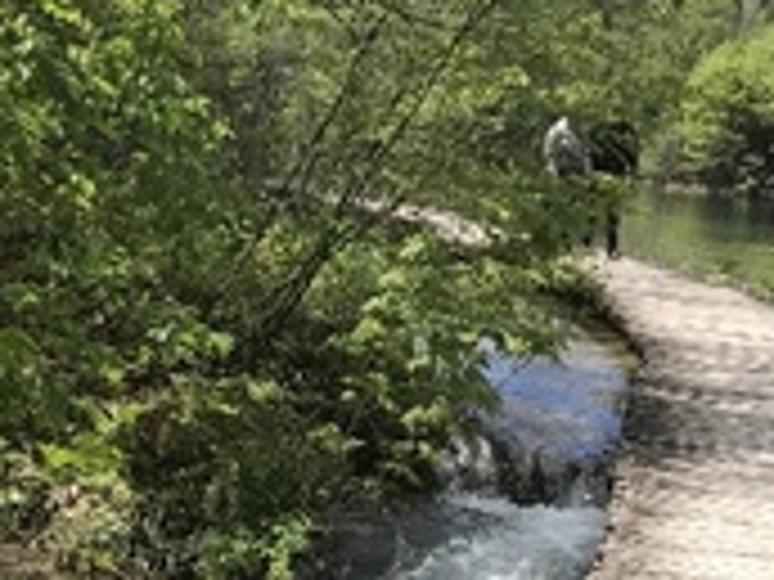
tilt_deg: -14.7
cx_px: 130
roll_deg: -3.4
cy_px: 661
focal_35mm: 91
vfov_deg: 15.7
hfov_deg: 21.2
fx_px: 2035
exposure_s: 1/1182
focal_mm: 3.99
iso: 20
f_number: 1.8
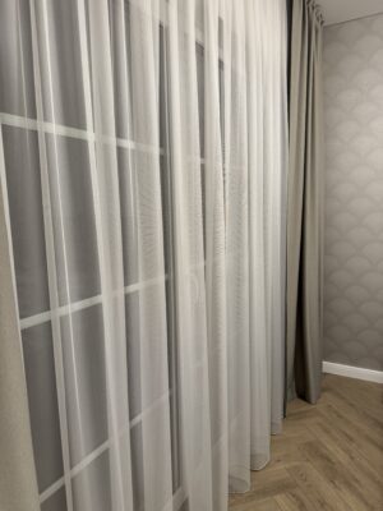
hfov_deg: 56.8
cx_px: 192
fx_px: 354
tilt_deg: -8.0
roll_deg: +1.2
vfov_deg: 71.6
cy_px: 256
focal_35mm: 24
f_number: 1.78
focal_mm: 6.76
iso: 125
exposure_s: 1/50
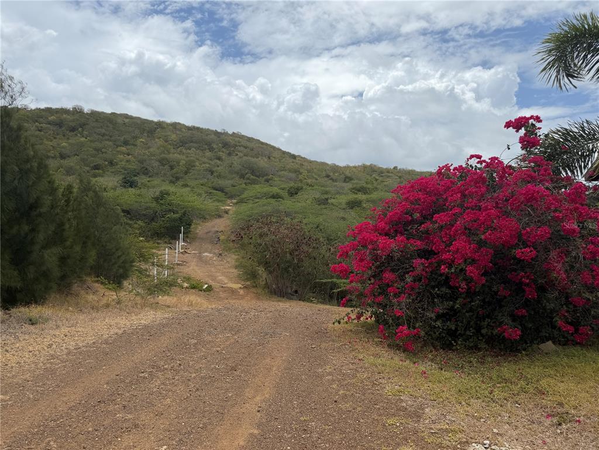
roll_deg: -0.7
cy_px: 225
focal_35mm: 24
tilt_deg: -0.1
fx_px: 415
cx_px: 300
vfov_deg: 56.8
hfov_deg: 71.6
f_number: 1.78
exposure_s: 1/10309
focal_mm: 6.76
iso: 80
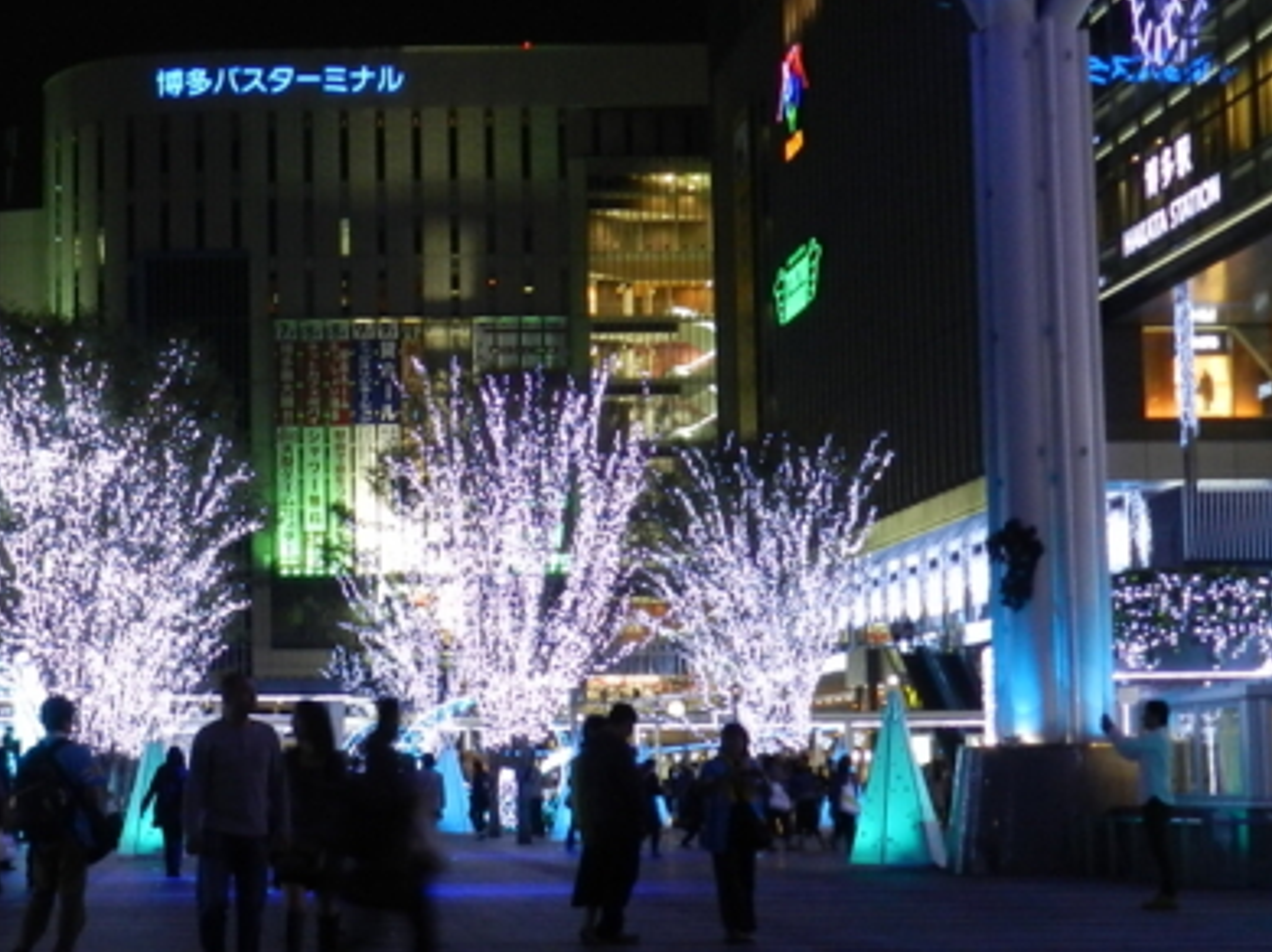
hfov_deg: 24.4
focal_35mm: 78
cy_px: 469
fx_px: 2864
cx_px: 150
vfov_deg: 18.9
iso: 400
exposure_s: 1/13
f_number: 4
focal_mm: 6.7
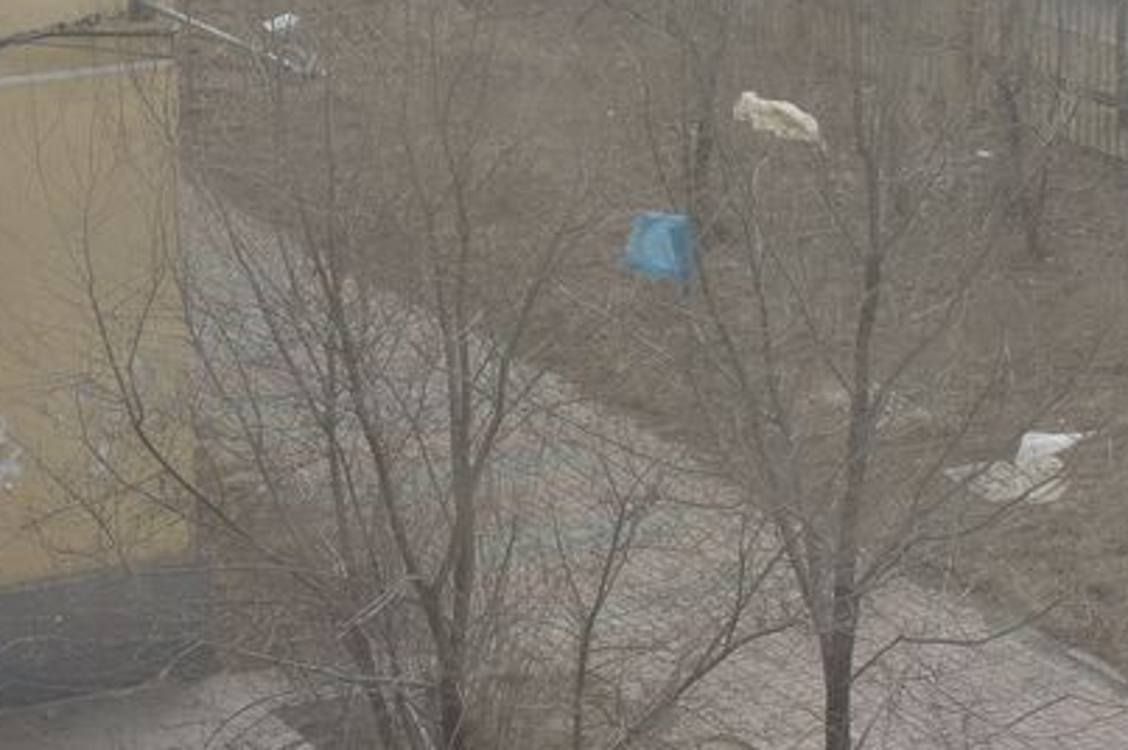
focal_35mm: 143
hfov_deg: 14.3
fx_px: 4477
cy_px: 220
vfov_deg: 9.6
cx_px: 809
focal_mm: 26.57
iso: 125
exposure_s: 1/100
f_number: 5.6
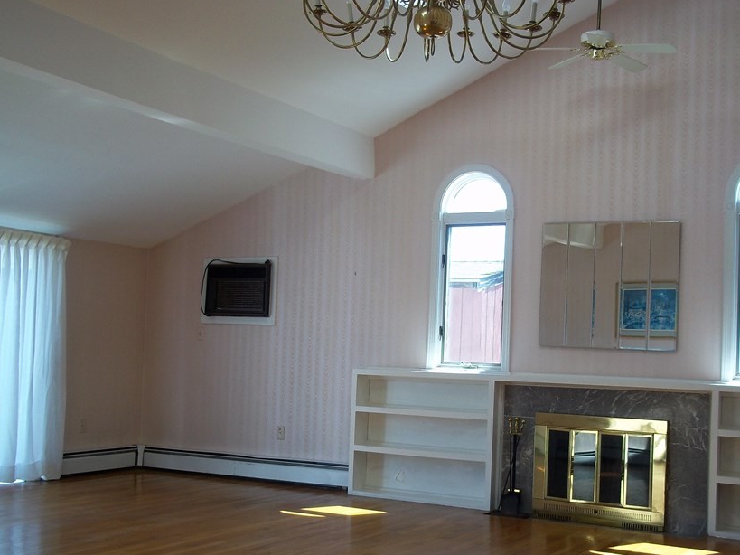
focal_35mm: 45
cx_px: 402
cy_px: 313
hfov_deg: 42.0
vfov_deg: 32.1
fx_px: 962
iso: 80
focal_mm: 6.5
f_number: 3.1
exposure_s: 1/80
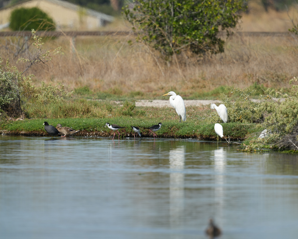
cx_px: 160
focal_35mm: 677
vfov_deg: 2.3
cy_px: 119
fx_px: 5971
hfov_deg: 2.9
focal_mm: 600
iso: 250
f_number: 5.6
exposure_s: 1/1250
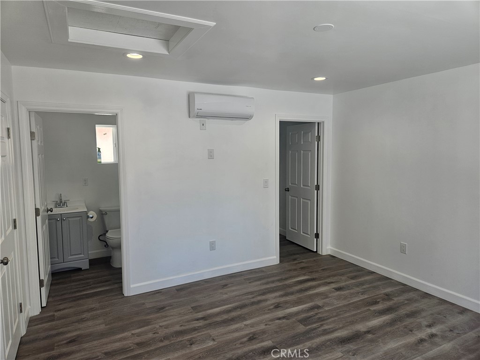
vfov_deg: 58.9
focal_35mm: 23
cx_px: 240
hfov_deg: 73.9
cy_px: 180
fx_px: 319
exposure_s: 1/120
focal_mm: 5.4
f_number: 1.8
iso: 40
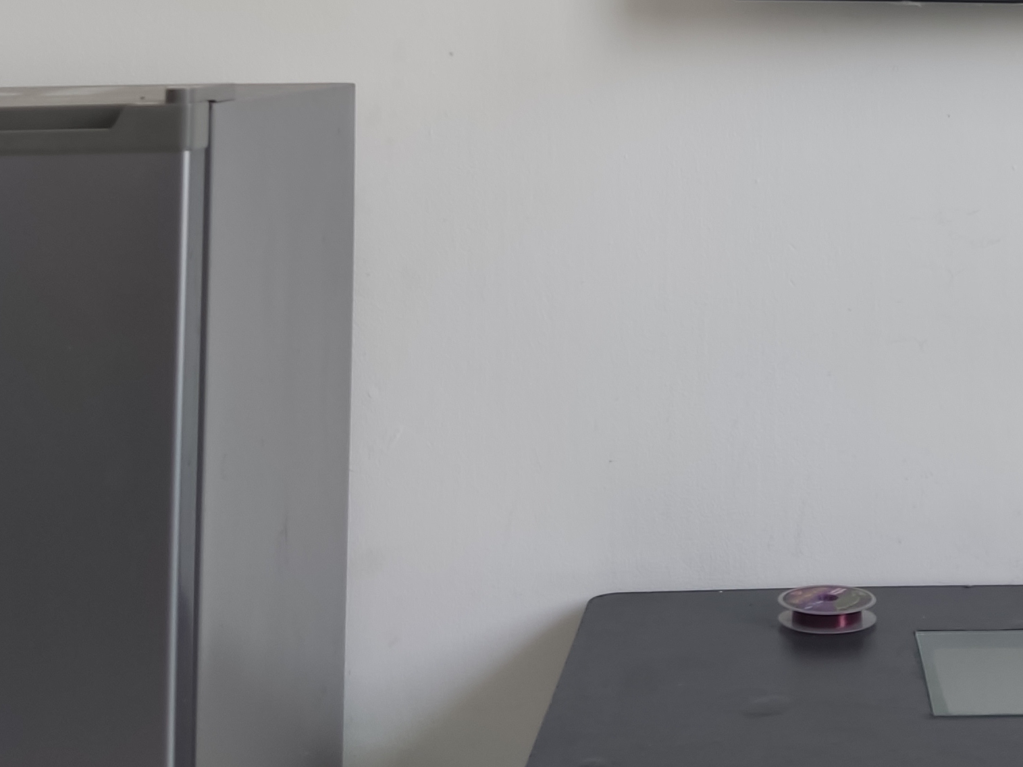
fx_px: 1950
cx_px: 770
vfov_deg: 20.4
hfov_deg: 28.9
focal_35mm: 66
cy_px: -228
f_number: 1.79
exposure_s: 1/50
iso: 50
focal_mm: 4.71
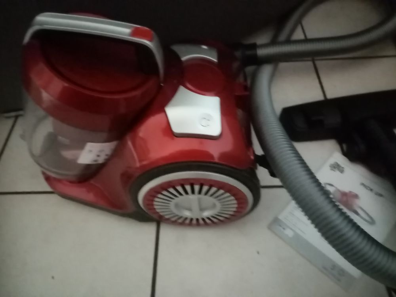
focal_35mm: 26
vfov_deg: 53.1
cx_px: 198
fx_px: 297
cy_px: 148
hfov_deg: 67.3
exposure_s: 1/12.5
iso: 4774
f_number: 1.8
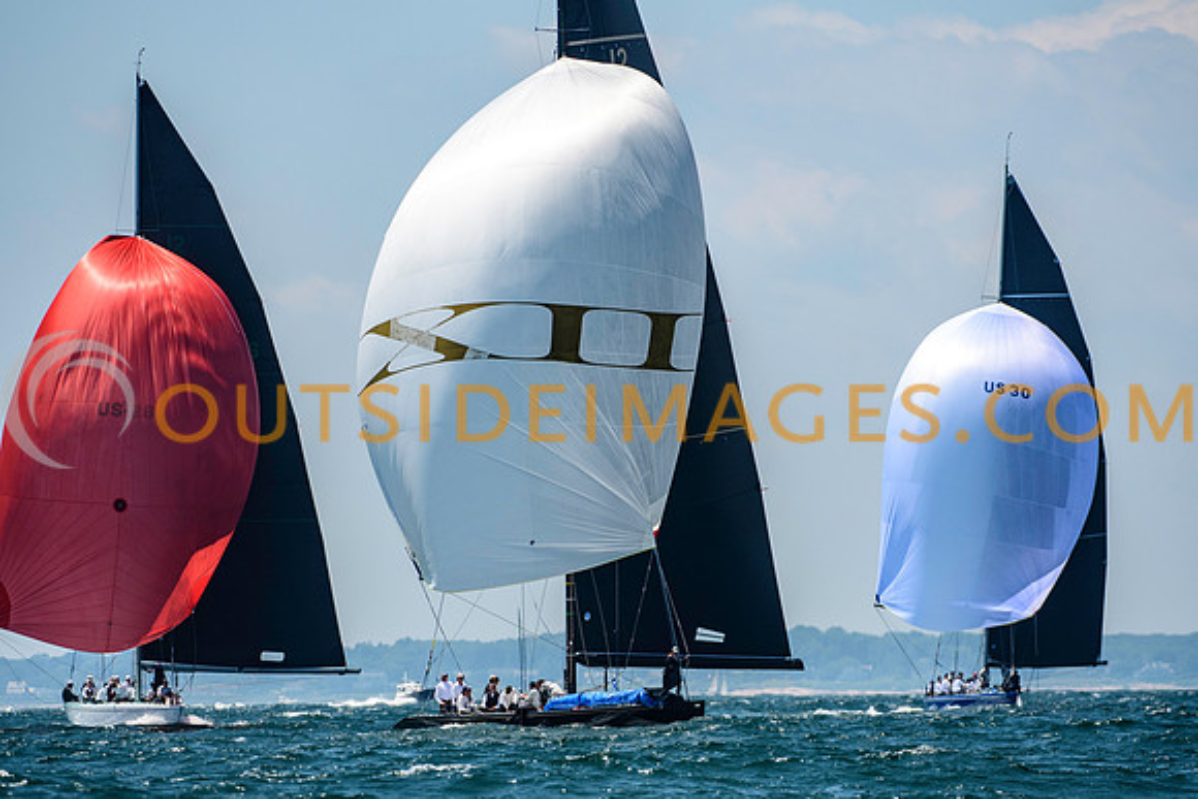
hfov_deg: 4.4
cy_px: 400
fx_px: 15436
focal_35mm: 464
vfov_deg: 3.0
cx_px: 599
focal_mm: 300
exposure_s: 1/4000
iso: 400
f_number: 5
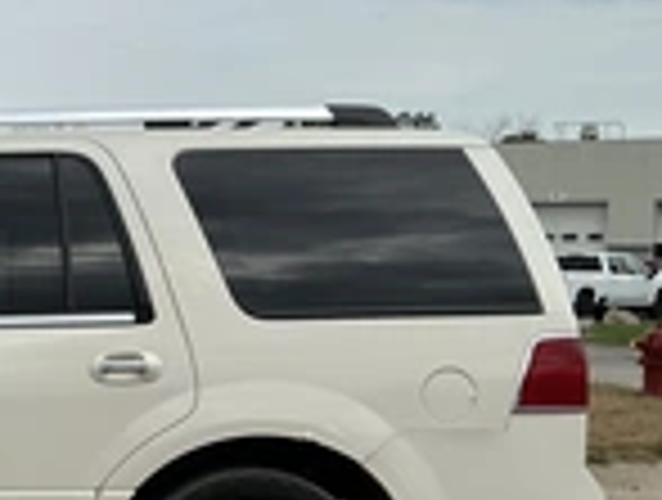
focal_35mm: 76
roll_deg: -1.6
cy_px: 387
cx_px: -162
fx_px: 1457
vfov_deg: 19.3
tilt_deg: -0.6
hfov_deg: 23.1
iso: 25
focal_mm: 3
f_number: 1.8
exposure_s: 1/1195
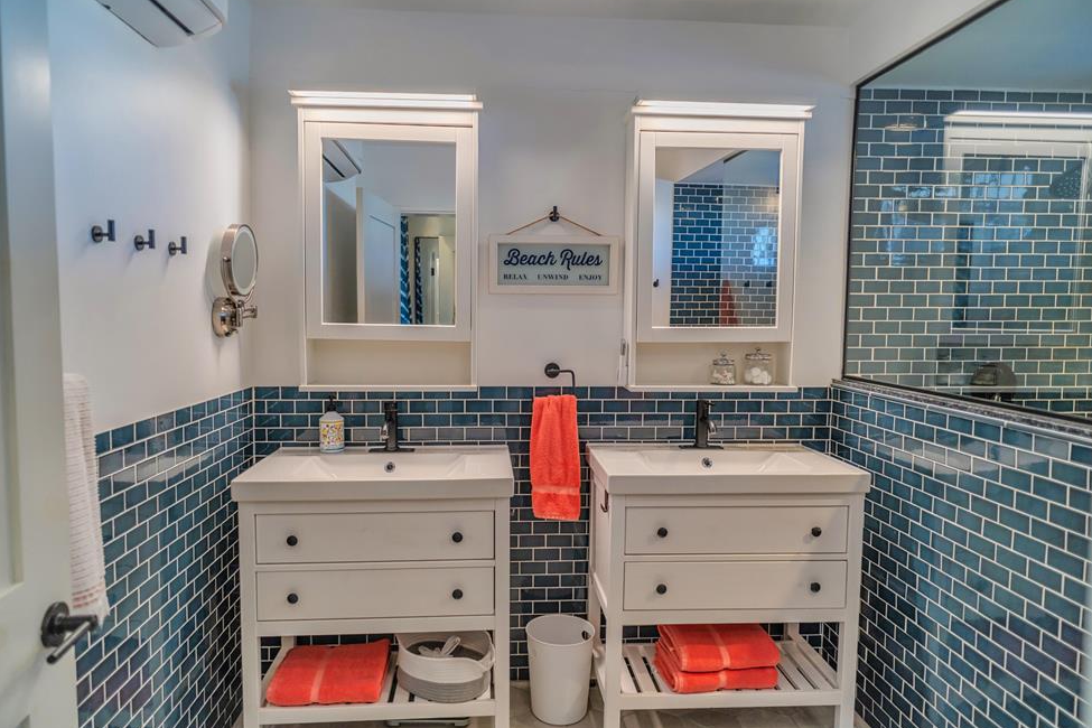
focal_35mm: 21
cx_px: 535
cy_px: 354
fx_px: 637
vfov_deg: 59.5
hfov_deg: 81.2
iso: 640
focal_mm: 20
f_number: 2.8
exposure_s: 1/250
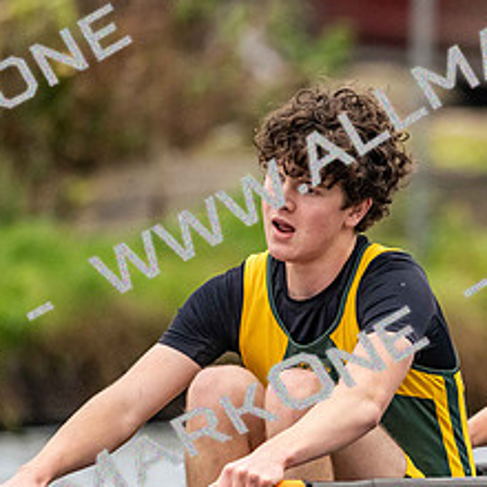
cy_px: 300
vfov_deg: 2.0
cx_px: 363
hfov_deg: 2.0
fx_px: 14293
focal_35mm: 898
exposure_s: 1/2000
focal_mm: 400
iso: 4500
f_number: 4.5
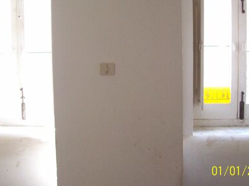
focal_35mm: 47
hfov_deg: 40.4
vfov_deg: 30.8
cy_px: 79
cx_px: 125
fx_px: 338
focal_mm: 6
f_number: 2.7
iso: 200
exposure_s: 1/32
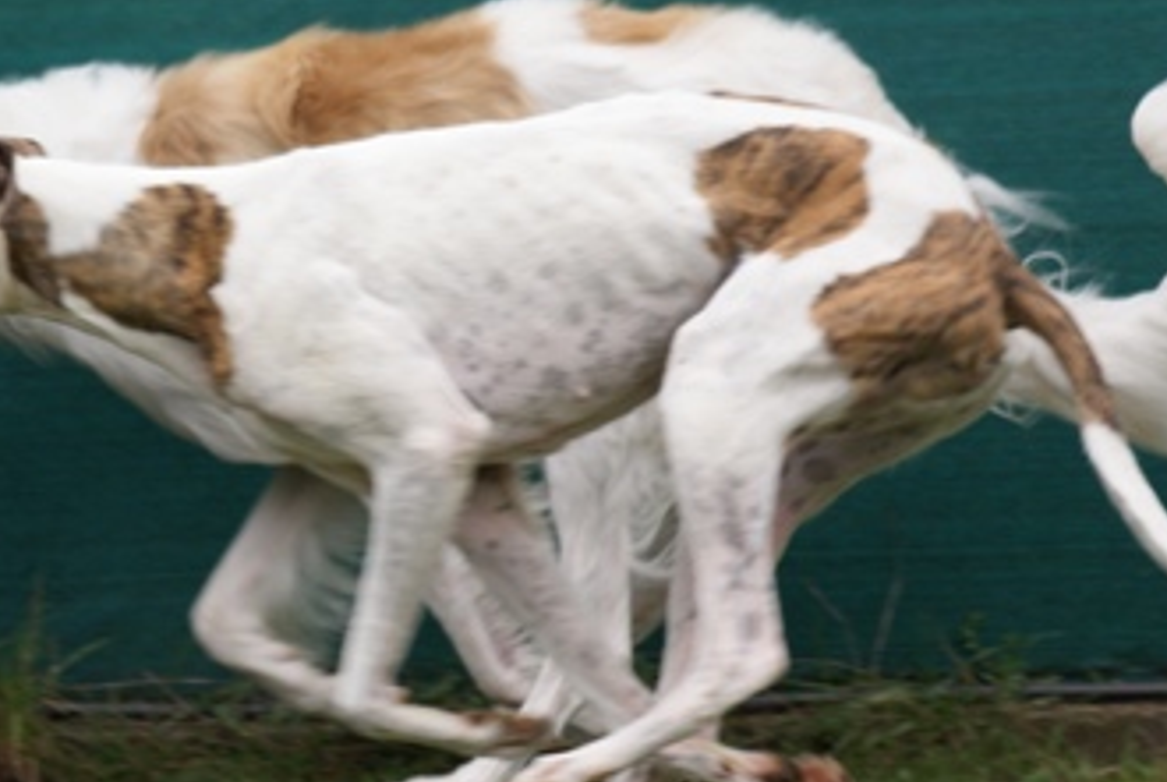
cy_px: 326
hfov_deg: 4.8
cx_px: 265
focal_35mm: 433
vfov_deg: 3.2
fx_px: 14055
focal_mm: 150
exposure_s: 1/500
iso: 125
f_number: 4.5
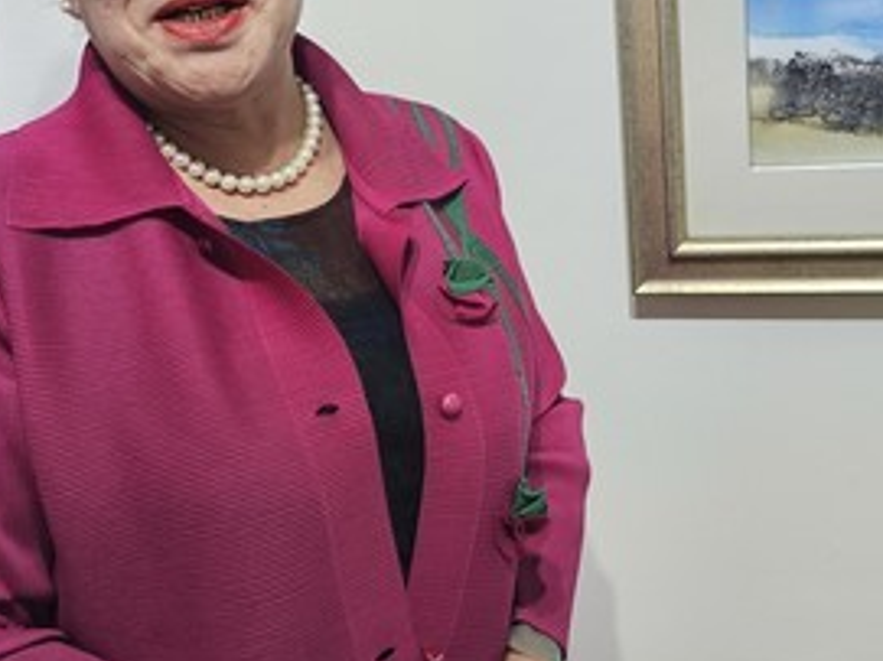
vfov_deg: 28.3
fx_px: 1300
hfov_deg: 36.9
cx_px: 619
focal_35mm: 51
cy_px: 208
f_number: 1.7
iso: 100
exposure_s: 1/120
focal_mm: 6.3
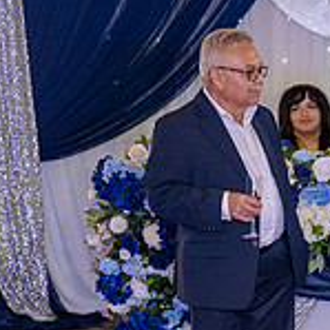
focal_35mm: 152
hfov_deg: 10.6
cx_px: 631
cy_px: 316
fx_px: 1639
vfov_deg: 11.4
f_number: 2.8
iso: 1250
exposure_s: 1/200
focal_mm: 46
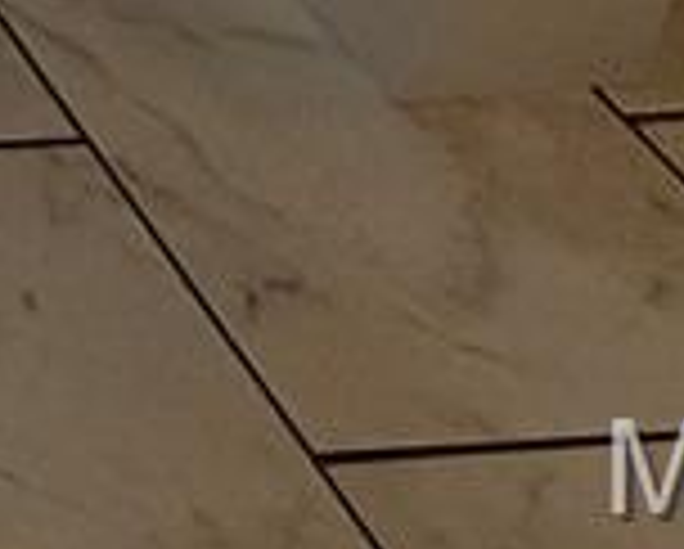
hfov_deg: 12.2
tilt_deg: -20.7
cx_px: -1246
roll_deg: +2.6
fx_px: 1865
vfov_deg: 10.6
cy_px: -1166
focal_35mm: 92
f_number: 2.2
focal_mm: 2.22
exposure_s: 1/220
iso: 40
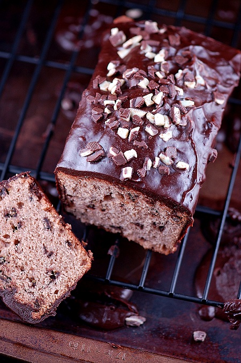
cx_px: 120
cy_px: 182
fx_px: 1585
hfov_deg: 8.7
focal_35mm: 158
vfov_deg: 13.1
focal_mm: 105
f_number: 3
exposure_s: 1/100
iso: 200
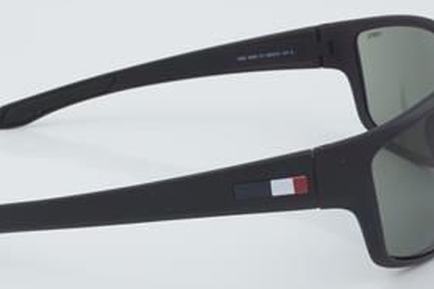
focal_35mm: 108
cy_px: 166
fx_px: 1301
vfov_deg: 12.7
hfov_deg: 18.9
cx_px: 186
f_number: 32
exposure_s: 1/4
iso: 100
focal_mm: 50
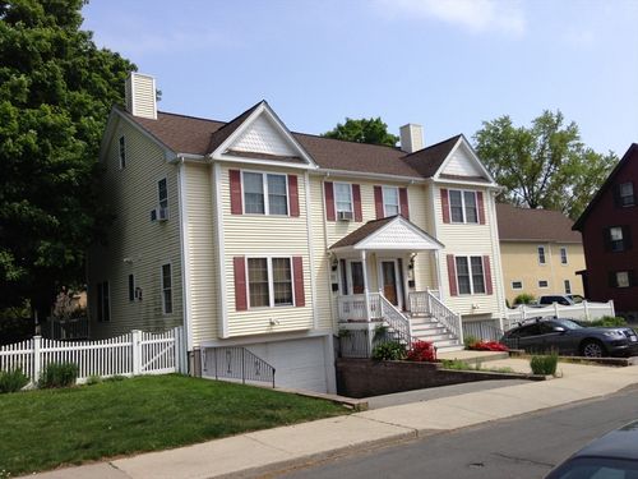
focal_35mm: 33
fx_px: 608
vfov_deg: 42.9
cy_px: 240
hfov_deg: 55.4
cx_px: 319
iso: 50
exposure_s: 1/1642
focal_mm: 4.13
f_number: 2.4
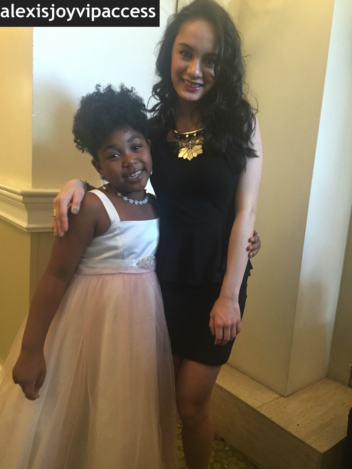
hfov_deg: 48.2
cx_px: 176
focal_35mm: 29
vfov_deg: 61.7
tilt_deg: -11.0
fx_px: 393
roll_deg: -3.2
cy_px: 234
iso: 250
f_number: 2.2
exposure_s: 1/20
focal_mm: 4.15
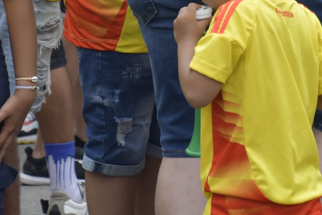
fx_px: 4625
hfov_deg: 4.0
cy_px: -135
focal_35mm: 517
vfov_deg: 2.7
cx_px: 322
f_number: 5.3
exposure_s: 1/1600
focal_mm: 95
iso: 320
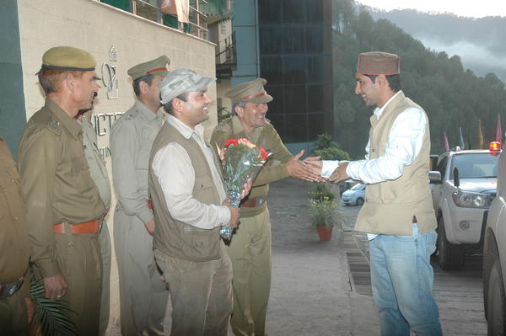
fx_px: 716
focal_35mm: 51
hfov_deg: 38.9
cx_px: 253
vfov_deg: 26.4
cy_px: 168
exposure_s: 1/60
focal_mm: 34
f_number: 4.2
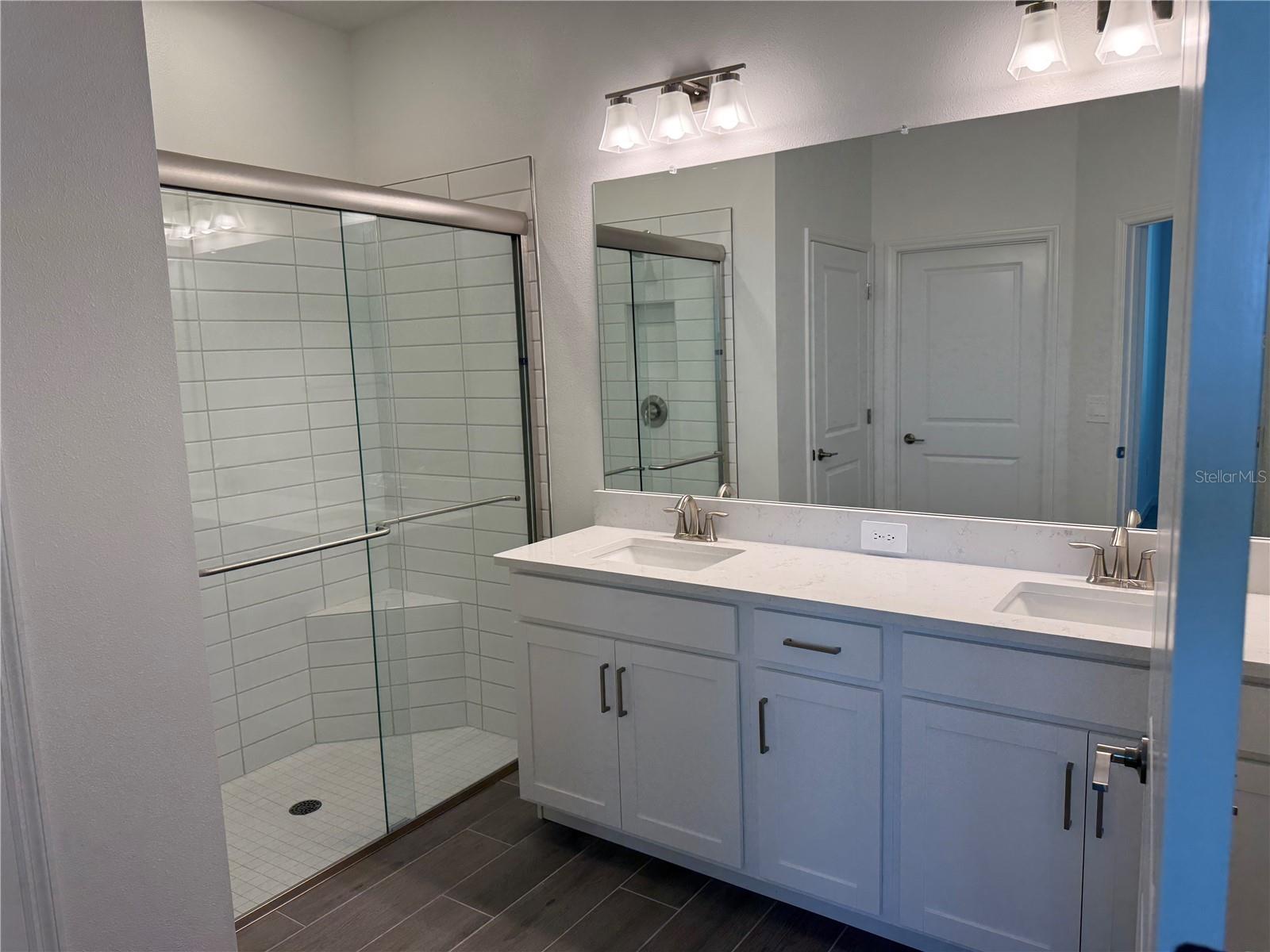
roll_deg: +2.0
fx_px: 881
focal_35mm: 24
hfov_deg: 71.6
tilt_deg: -7.4
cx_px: 635
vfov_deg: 56.8
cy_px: 476
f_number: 1.78
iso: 100
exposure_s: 1/255
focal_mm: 6.76
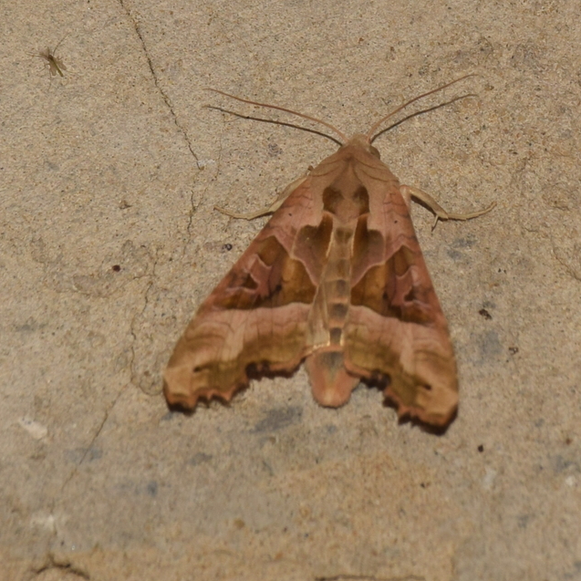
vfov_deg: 6.5
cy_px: 291
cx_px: 283
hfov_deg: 6.5
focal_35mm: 269
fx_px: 5108
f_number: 13
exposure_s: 1/160
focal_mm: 140
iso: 100
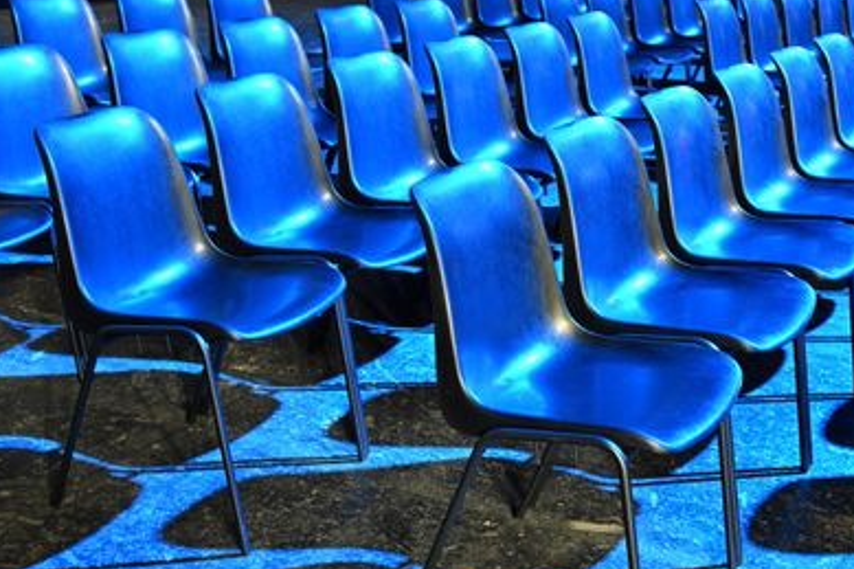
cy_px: 339
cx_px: 553
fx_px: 1186
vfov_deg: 26.9
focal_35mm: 50
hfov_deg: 39.3
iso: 5000
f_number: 5
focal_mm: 38
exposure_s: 1/15
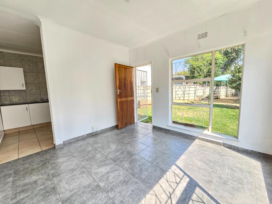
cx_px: 136
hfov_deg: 106.2
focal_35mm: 13
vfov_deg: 89.9
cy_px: 102
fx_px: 102
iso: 50
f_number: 2.2
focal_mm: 2.2
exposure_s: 1/120
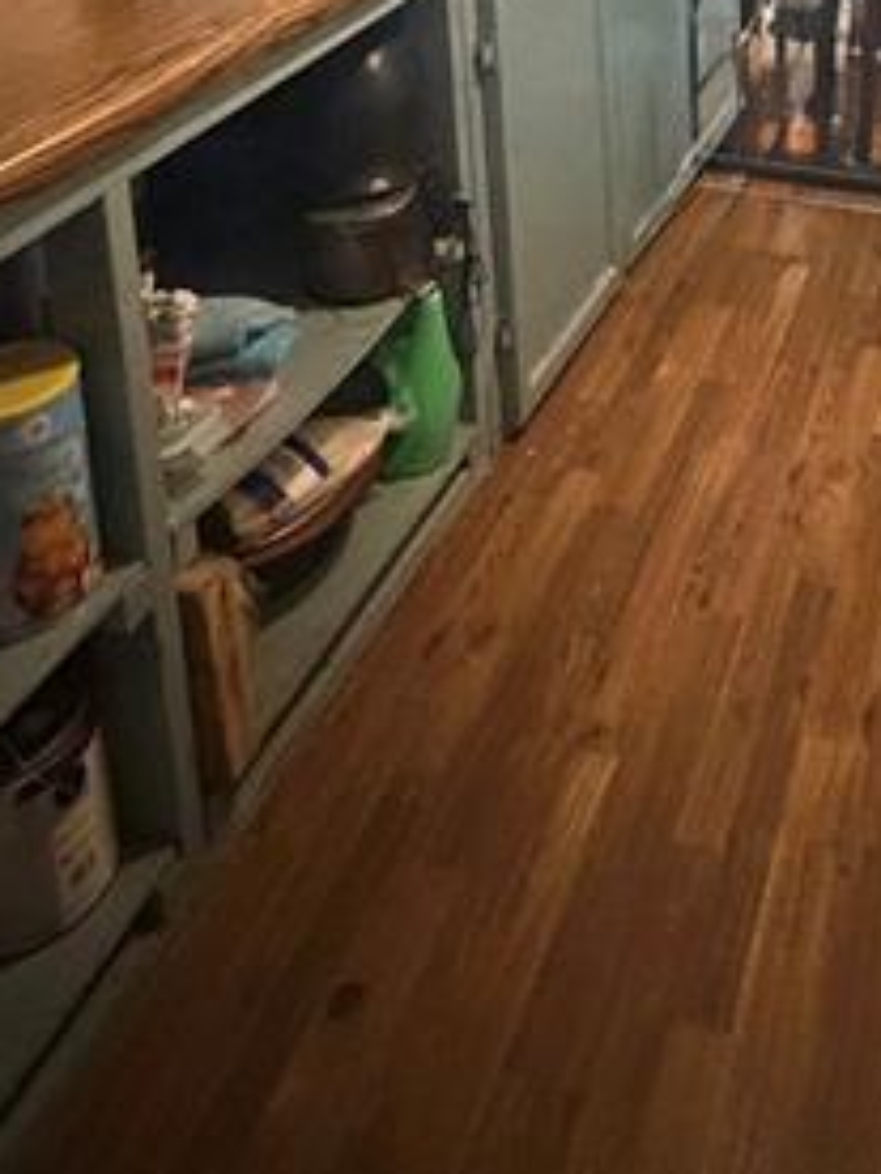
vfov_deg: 38.4
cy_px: -157
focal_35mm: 39
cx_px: 702
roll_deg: +0.0
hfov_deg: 35.6
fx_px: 1323
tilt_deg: -10.2
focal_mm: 2.22
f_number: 2.2
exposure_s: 1/40
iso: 1000
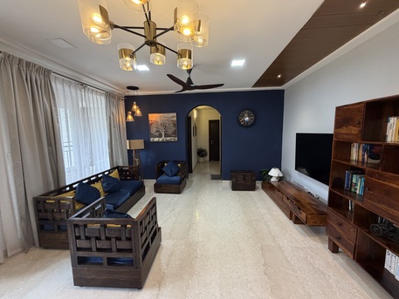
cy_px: 150
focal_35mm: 14
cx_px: 200
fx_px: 161
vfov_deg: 85.7
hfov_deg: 102.0
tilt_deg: -5.4
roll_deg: +1.9
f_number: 2.2
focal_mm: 2.22
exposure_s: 1/100
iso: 250
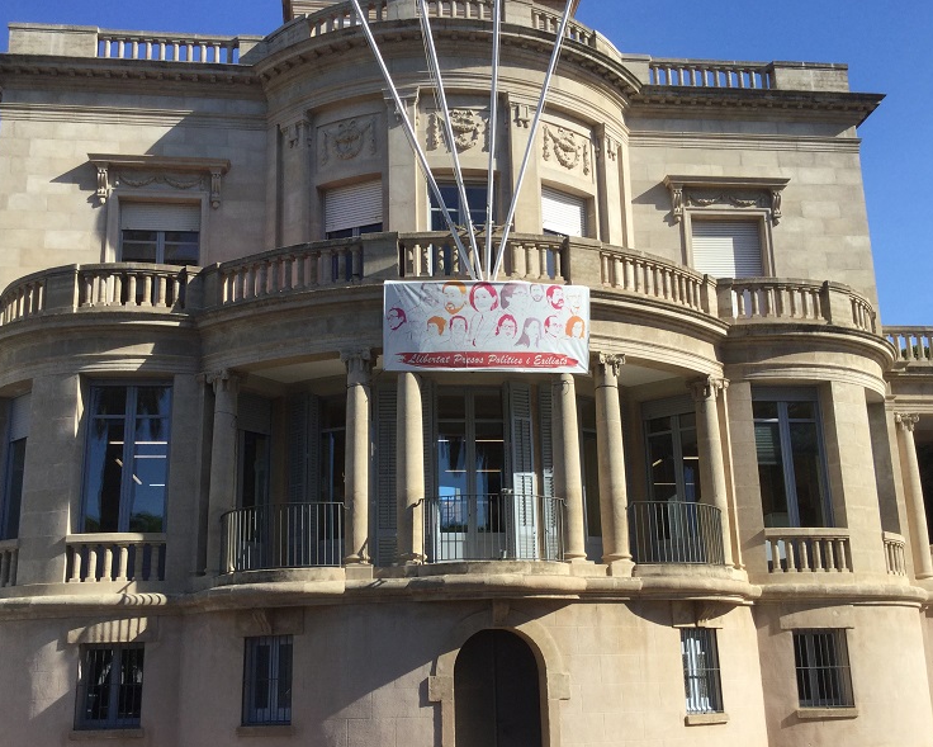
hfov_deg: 49.1
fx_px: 1022
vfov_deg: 40.1
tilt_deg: +12.6
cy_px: 405
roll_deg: -0.5
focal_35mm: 37
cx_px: 445
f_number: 2.4
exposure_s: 1/959
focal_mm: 3.3
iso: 25
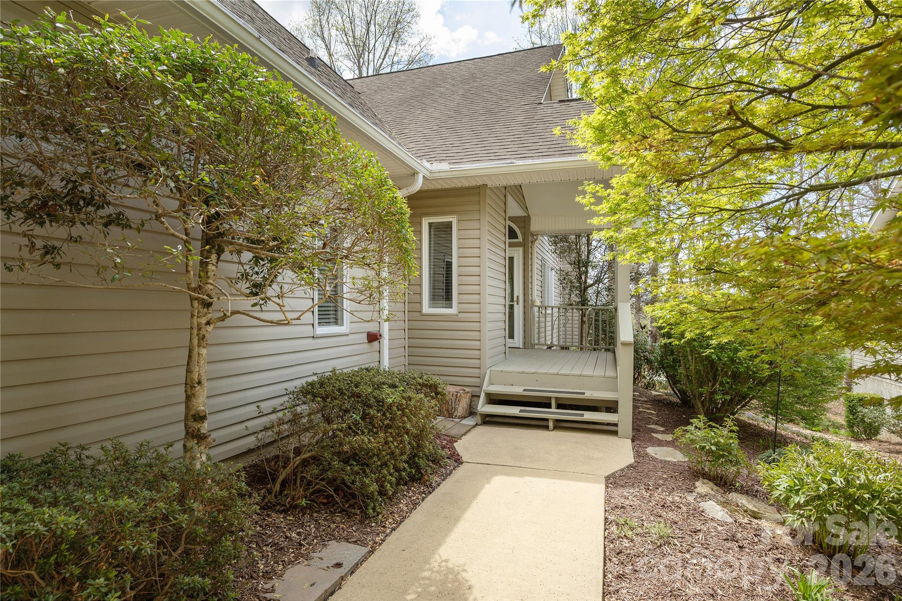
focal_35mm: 17
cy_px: 300
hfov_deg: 93.3
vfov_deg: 70.4
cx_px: 451
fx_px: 426
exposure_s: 1/320
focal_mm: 17
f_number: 7.1
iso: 250
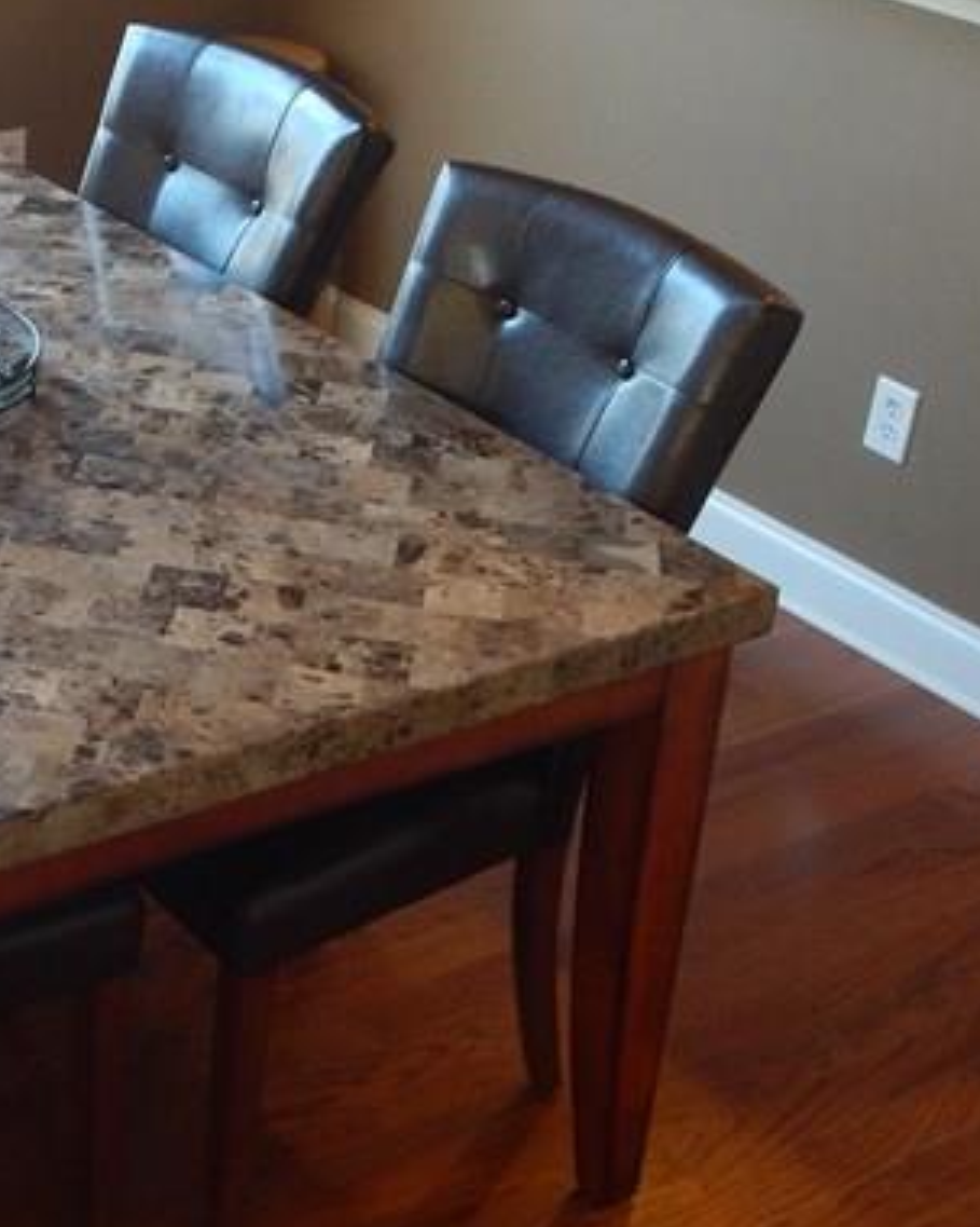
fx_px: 2394
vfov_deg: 28.6
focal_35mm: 66
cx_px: 36
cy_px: 460
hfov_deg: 22.4
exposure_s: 1/30
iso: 280
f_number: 3.1
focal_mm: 4.5
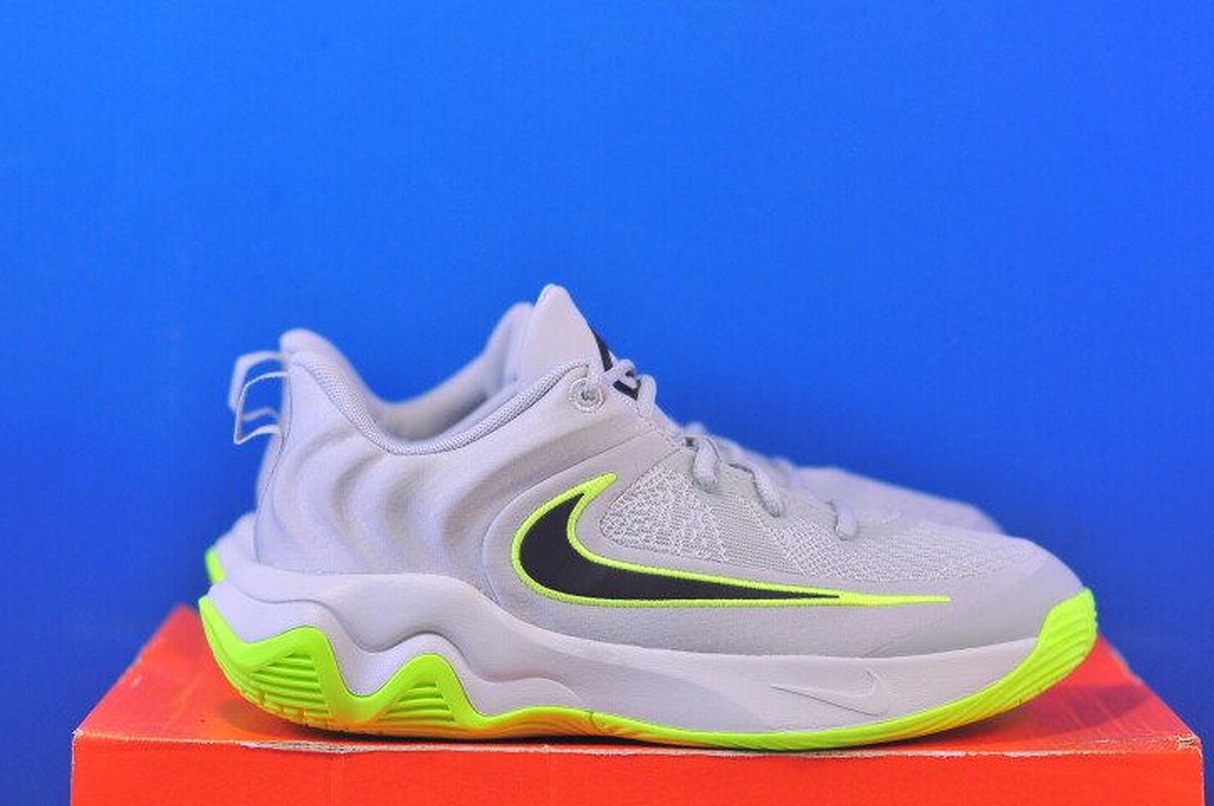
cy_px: 392
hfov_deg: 24.5
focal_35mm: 83
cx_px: 633
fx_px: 2795
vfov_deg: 16.4
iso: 250
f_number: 2.5
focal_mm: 50
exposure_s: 1/320
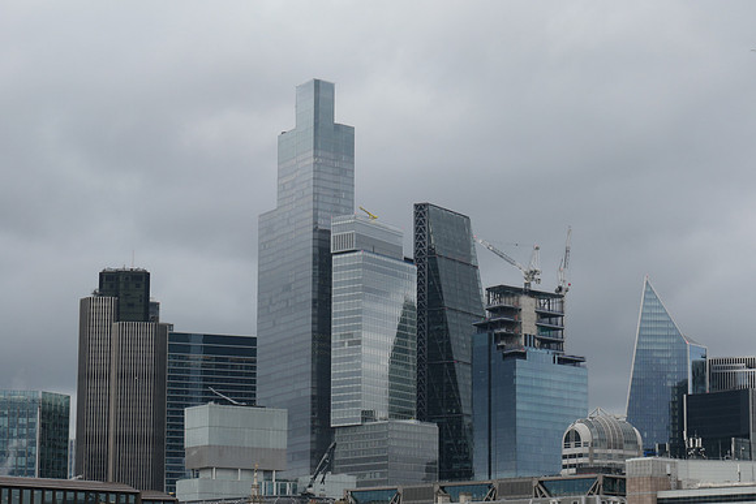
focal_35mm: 116
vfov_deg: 11.8
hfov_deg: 17.6
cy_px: 252
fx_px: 2436
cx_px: 378
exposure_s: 1/500
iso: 200
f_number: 5.5
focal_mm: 42.4
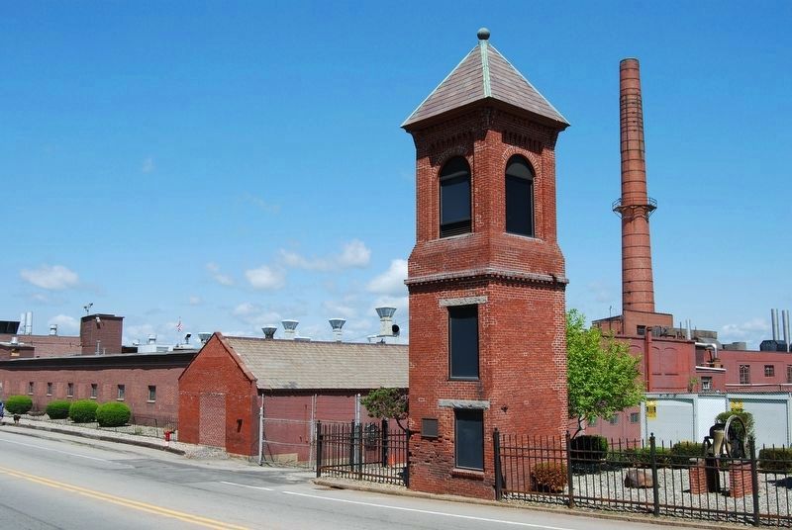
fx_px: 760
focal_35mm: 34
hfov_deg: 55.0
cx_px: 396
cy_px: 265
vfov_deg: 38.5
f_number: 10
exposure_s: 1/250
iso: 180
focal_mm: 23
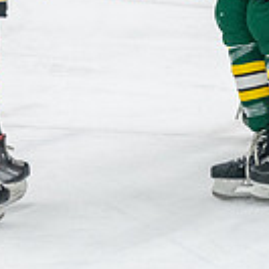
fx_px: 2796
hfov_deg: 5.5
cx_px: 267
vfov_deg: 5.5
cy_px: -113
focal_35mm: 318
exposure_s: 1/800
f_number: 2.8
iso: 4000
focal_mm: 70
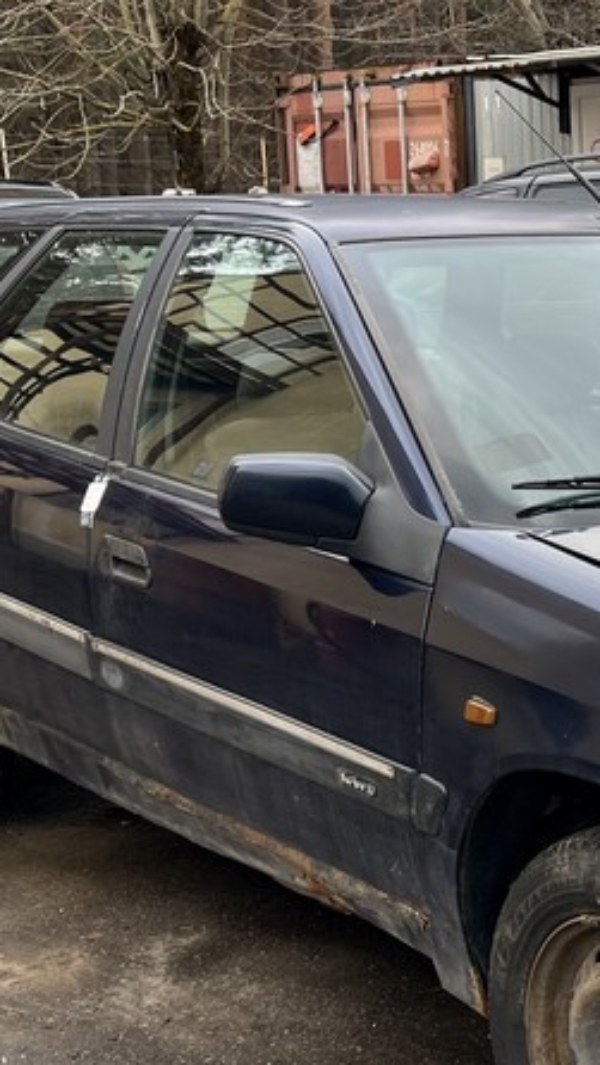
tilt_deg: -9.1
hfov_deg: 17.5
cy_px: 623
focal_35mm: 65
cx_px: 765
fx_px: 1838
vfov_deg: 32.3
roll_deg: -0.6
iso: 40
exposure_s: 1/189
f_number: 1.5
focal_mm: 5.7
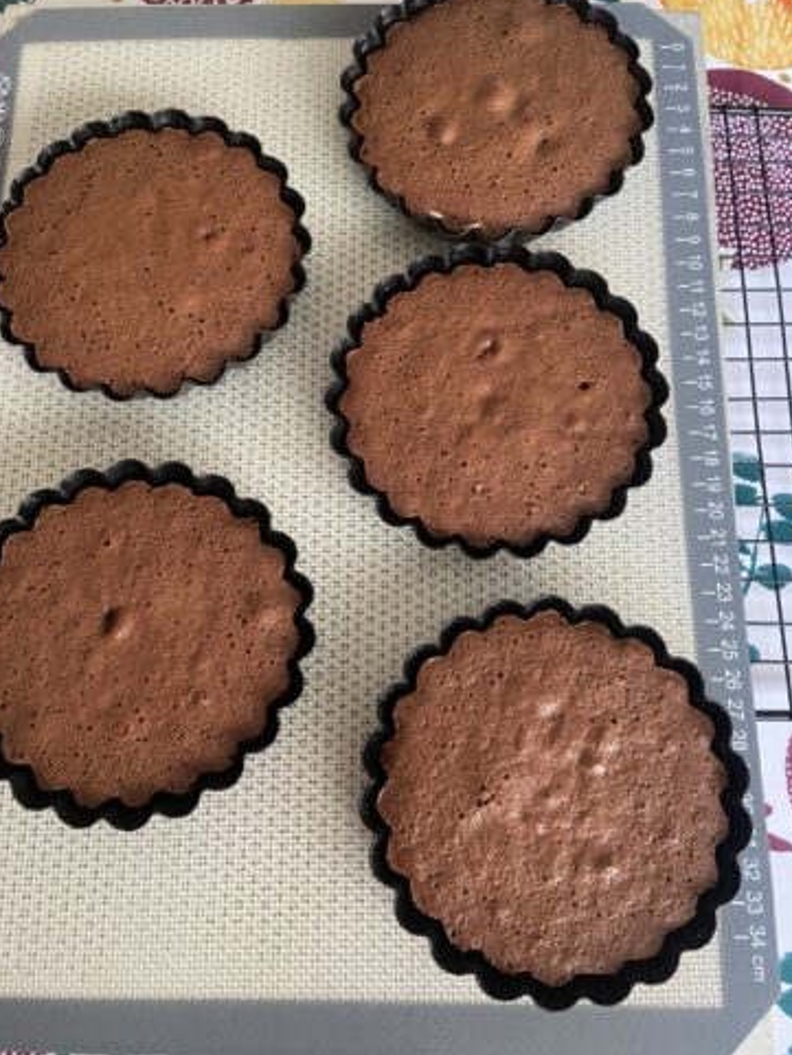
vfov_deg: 65.3
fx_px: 823
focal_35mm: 27
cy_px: 518
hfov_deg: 51.4
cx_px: 389
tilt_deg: -74.7
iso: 400
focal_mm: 4.25
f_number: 1.8
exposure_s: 1/60
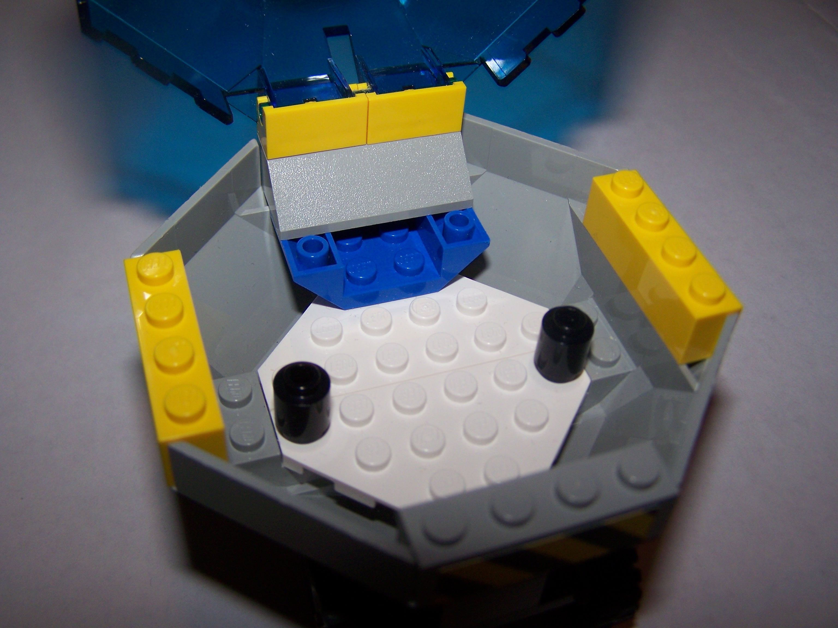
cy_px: 314
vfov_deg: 37.7
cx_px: 419
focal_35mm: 38
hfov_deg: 49.0
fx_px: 920
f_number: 2.8
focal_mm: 6.3
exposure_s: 1/60
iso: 80
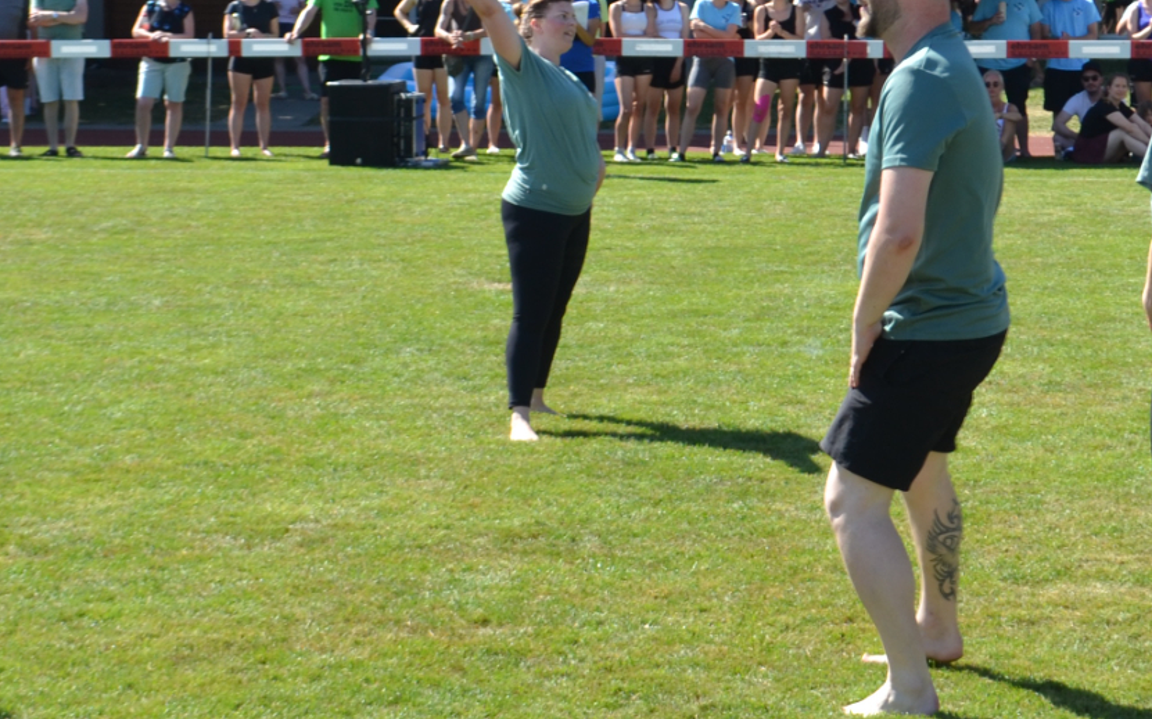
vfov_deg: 12.0
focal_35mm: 109
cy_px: 340
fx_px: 3429
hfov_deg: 19.1
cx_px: 653
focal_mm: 29
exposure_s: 1/160
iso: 100
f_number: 6.3
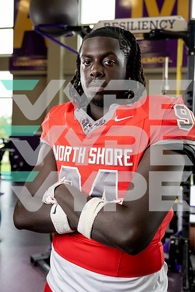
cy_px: 146
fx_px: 333
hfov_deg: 32.6
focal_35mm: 41
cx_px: 98
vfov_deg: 47.4
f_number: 4
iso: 640
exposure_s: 1/250
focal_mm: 41
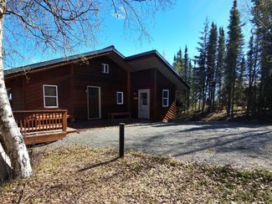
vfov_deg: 65.4
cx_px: 121
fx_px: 157
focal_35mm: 20
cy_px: 122
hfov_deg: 81.4
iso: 50
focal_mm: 2.2
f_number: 2.2
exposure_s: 1/724
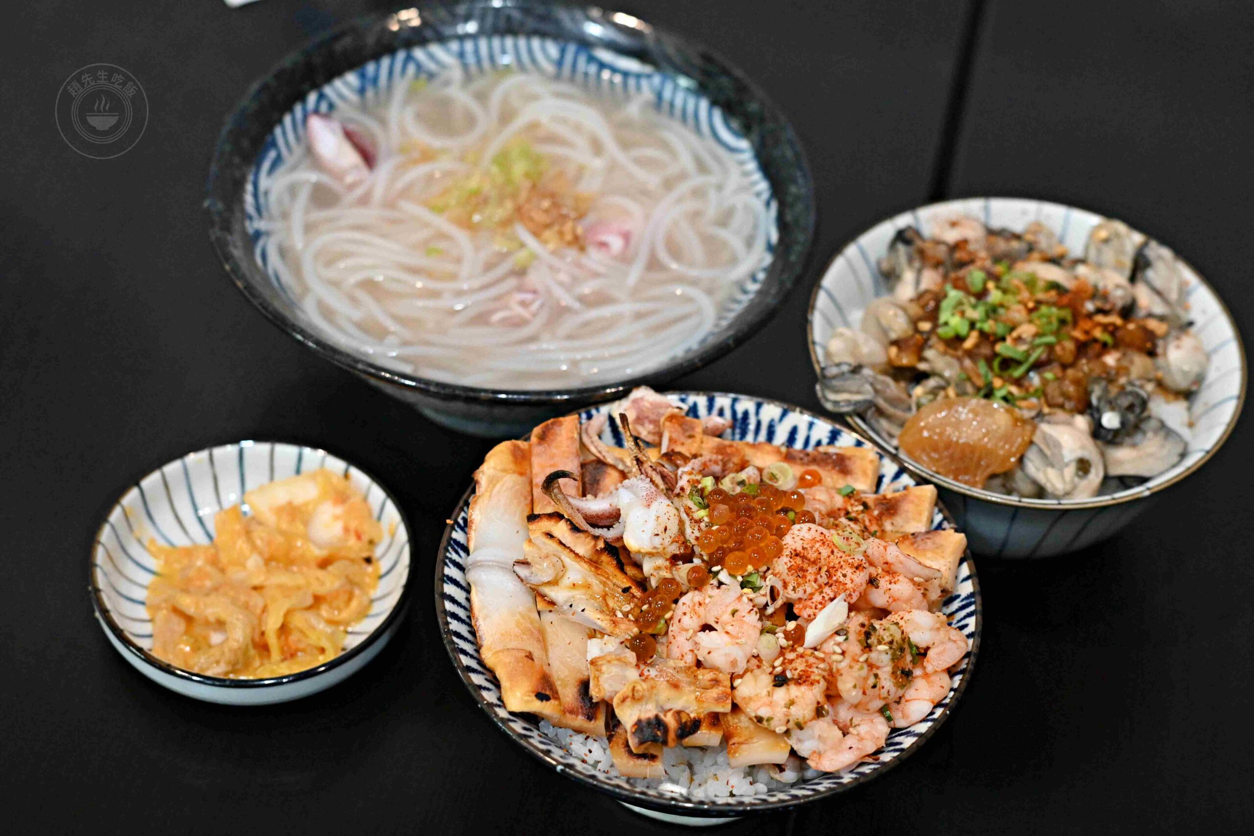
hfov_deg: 27.0
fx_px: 2612
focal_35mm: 75
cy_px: 418
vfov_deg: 18.2
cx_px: 627
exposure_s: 1/200
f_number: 3.2
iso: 3200
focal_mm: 50
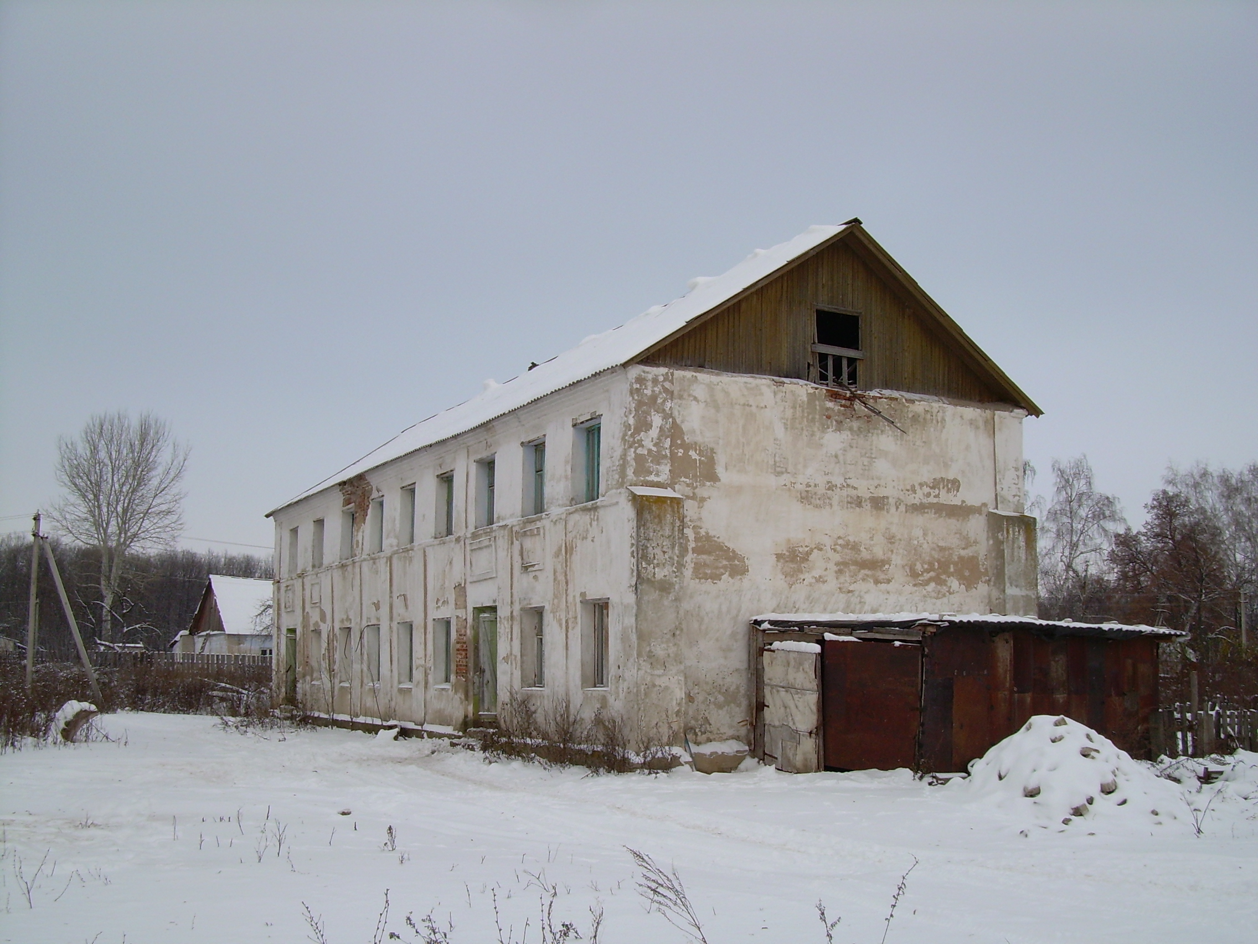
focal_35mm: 38
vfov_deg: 37.7
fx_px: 1381
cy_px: 472
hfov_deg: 49.0
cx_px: 629
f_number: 4.6
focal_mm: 6.3
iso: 50
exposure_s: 1/229
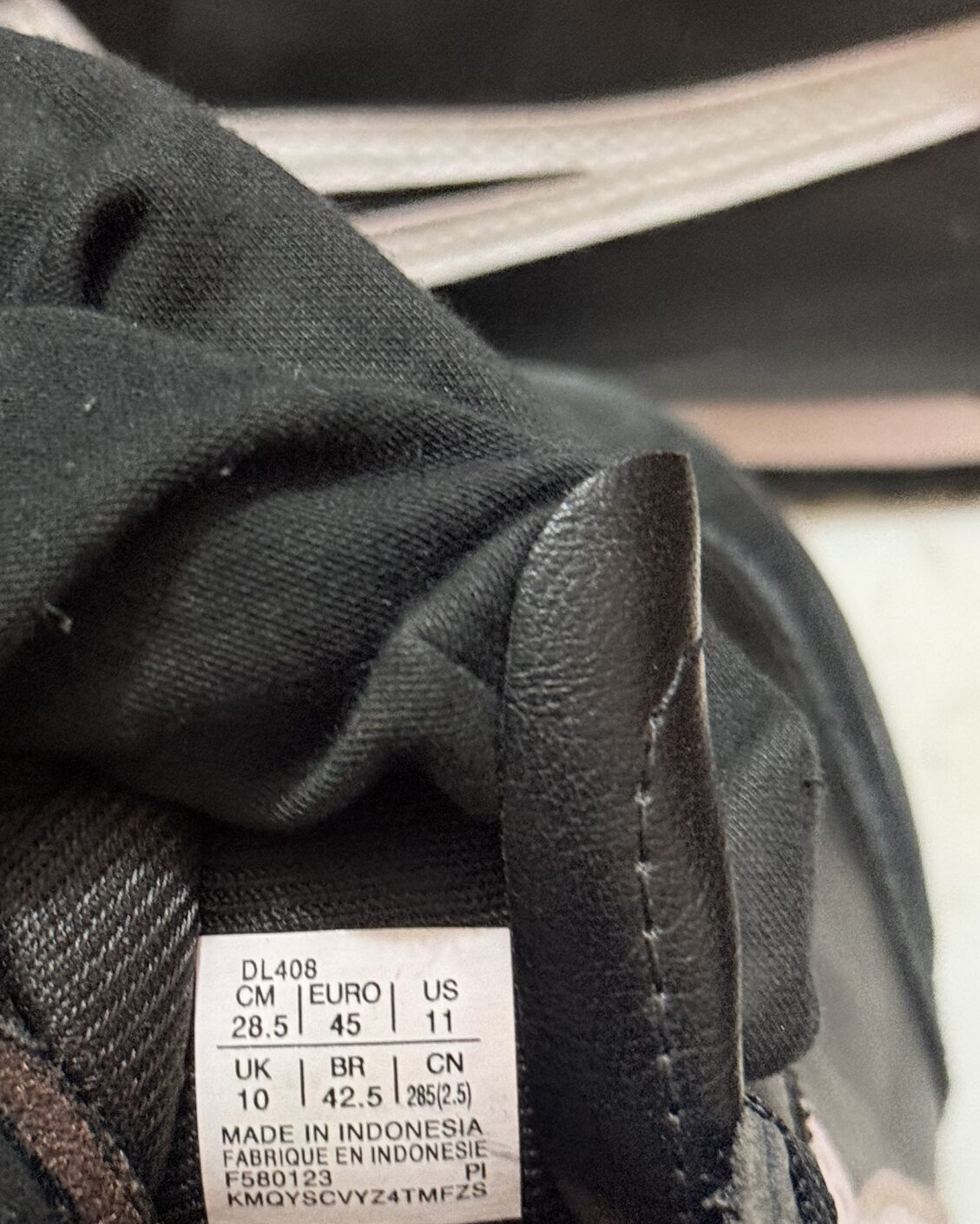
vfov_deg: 22.5
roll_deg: +2.1
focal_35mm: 85
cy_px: 622
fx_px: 3081
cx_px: 326
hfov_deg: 18.0
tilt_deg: -42.8
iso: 320
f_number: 1.78
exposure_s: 1/33
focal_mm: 6.76
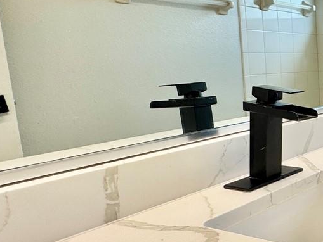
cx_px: 419
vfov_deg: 32.9
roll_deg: -0.1
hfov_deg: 32.4
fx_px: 411
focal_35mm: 44
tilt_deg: -11.2
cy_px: 129
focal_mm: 2.22
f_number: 2.2
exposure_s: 1/120
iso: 50
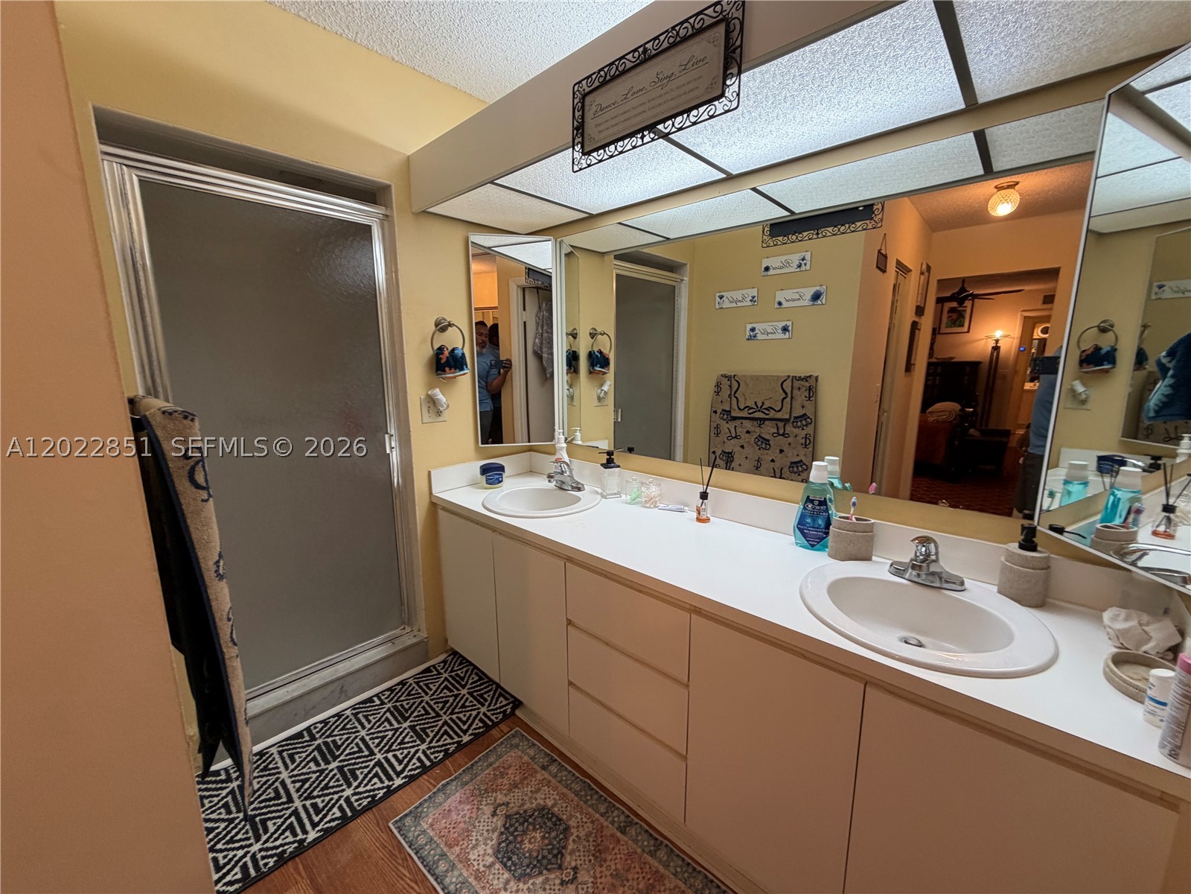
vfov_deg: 85.7
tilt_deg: -9.6
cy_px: 447
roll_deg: -0.1
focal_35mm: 14
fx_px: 482
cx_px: 596
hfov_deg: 102.1
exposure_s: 1/60
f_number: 2.2
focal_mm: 2.22
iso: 200
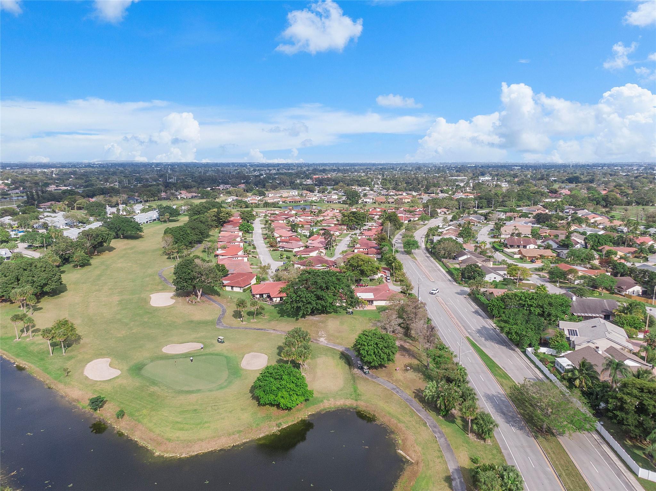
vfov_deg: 56.8
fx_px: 455
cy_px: 246
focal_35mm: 24
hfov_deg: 71.6
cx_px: 328
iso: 100
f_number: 2.8
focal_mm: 4.39
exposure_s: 1/1000
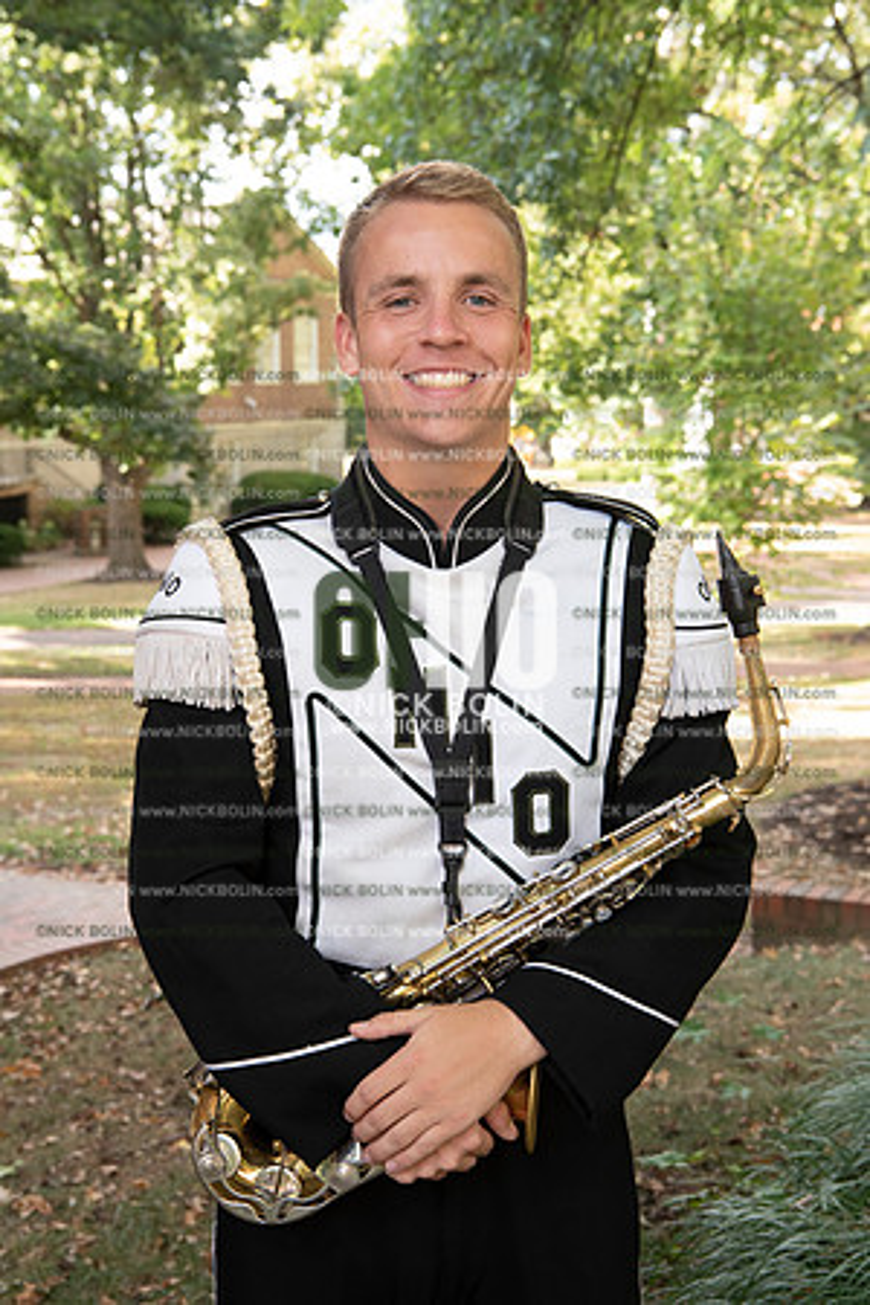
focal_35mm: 55
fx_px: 1994
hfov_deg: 24.6
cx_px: 435
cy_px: 652
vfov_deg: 36.2
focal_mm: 55
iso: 800
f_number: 8
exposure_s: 1/100
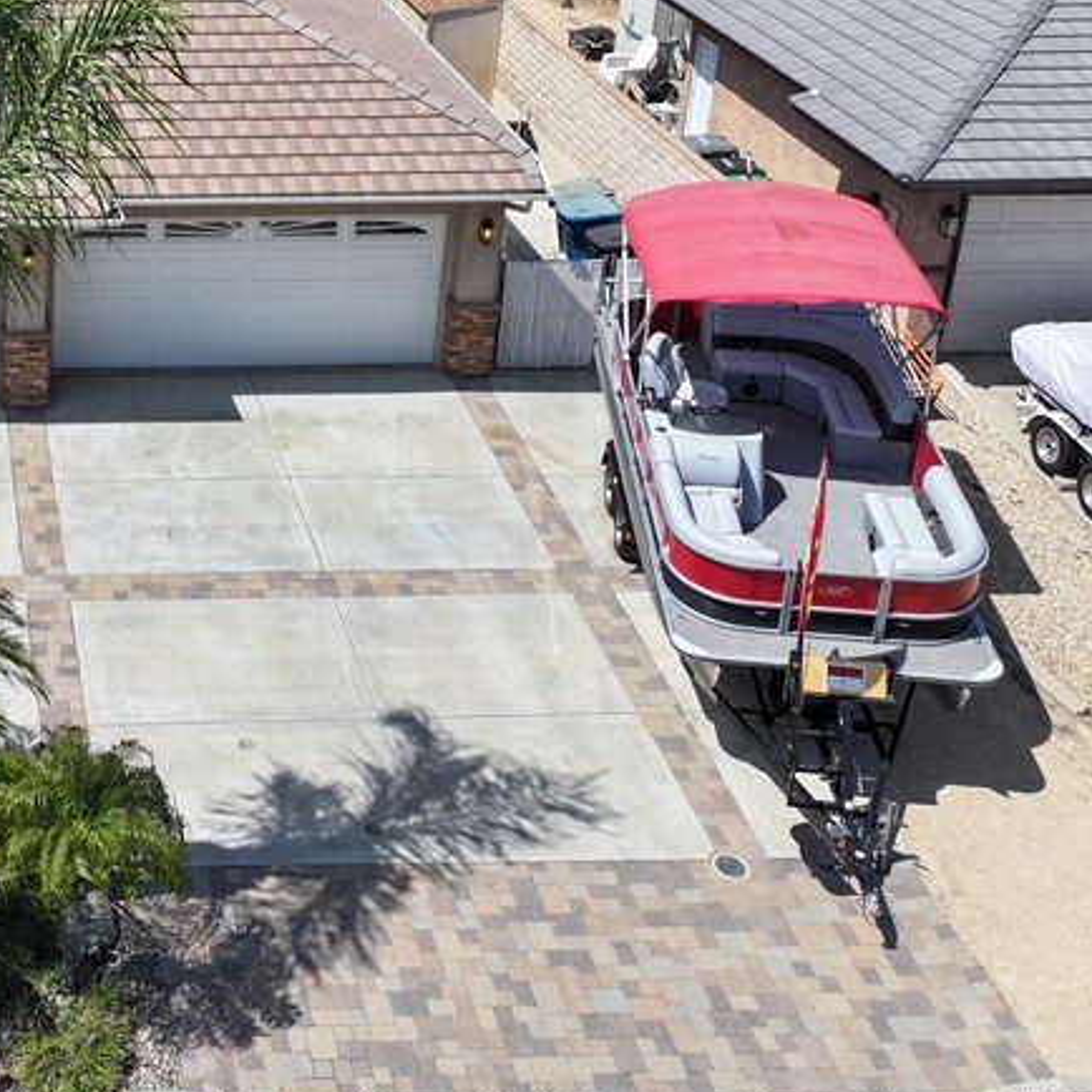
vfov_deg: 32.6
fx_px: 1785
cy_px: 140
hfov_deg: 30.8
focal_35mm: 50
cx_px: -70
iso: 100
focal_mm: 12.29
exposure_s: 1/2000
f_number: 2.8
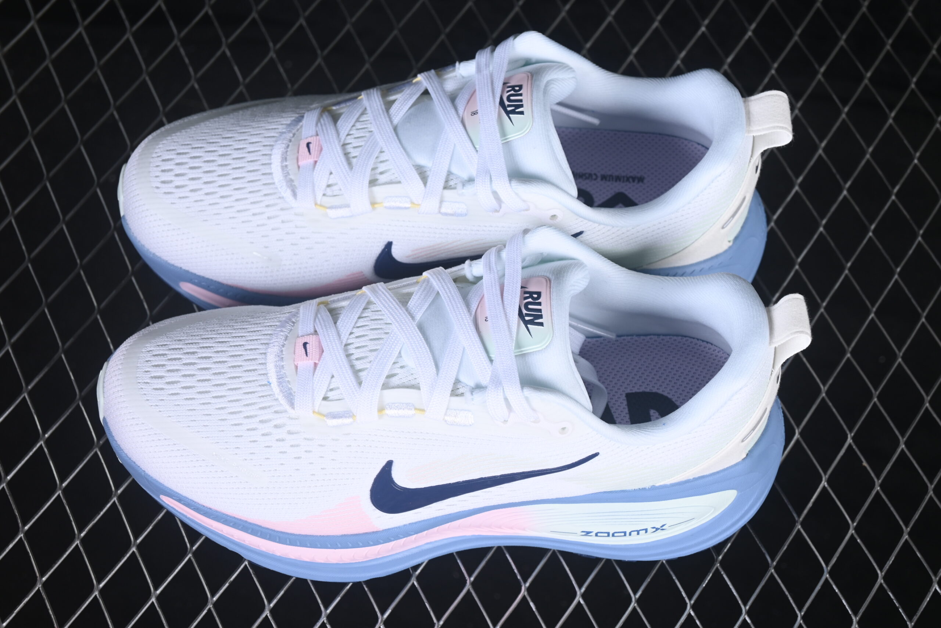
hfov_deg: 27.0
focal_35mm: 75
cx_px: 470
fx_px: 1960
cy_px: 314
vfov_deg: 18.2
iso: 160
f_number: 7.1
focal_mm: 50
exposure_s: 1/80
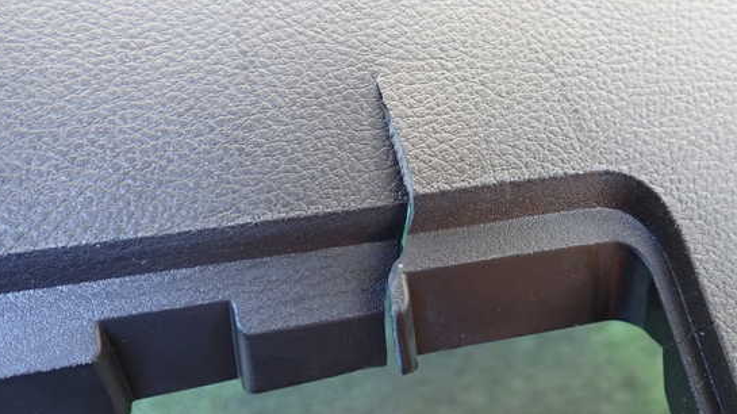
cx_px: 387
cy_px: 193
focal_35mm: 36
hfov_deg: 55.3
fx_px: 703
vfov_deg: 32.8
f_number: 2.3
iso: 250
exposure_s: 1/30
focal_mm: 5.4
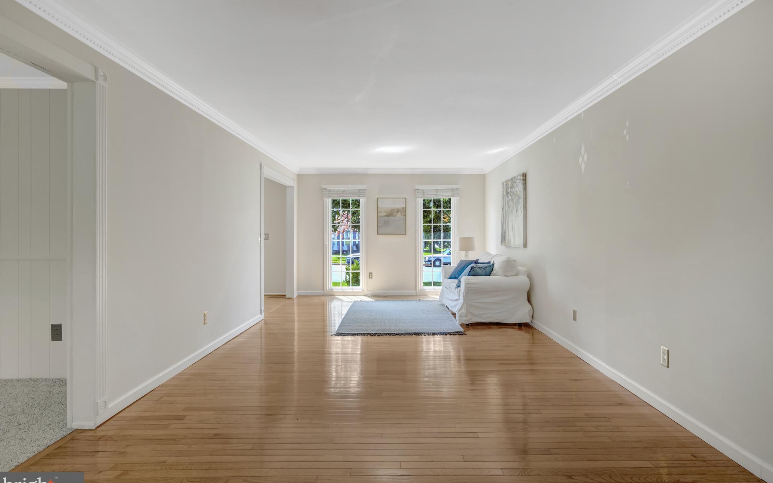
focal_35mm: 17
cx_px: 399
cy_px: 232
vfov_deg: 68.0
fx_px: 358
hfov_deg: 94.3
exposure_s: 1/60
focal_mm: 16
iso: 1250
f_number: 8
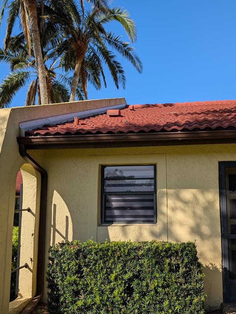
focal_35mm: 35
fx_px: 318
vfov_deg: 52.6
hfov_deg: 40.3
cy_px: 153
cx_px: 156
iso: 14
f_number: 1.68
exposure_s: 1/1159
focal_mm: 6.9
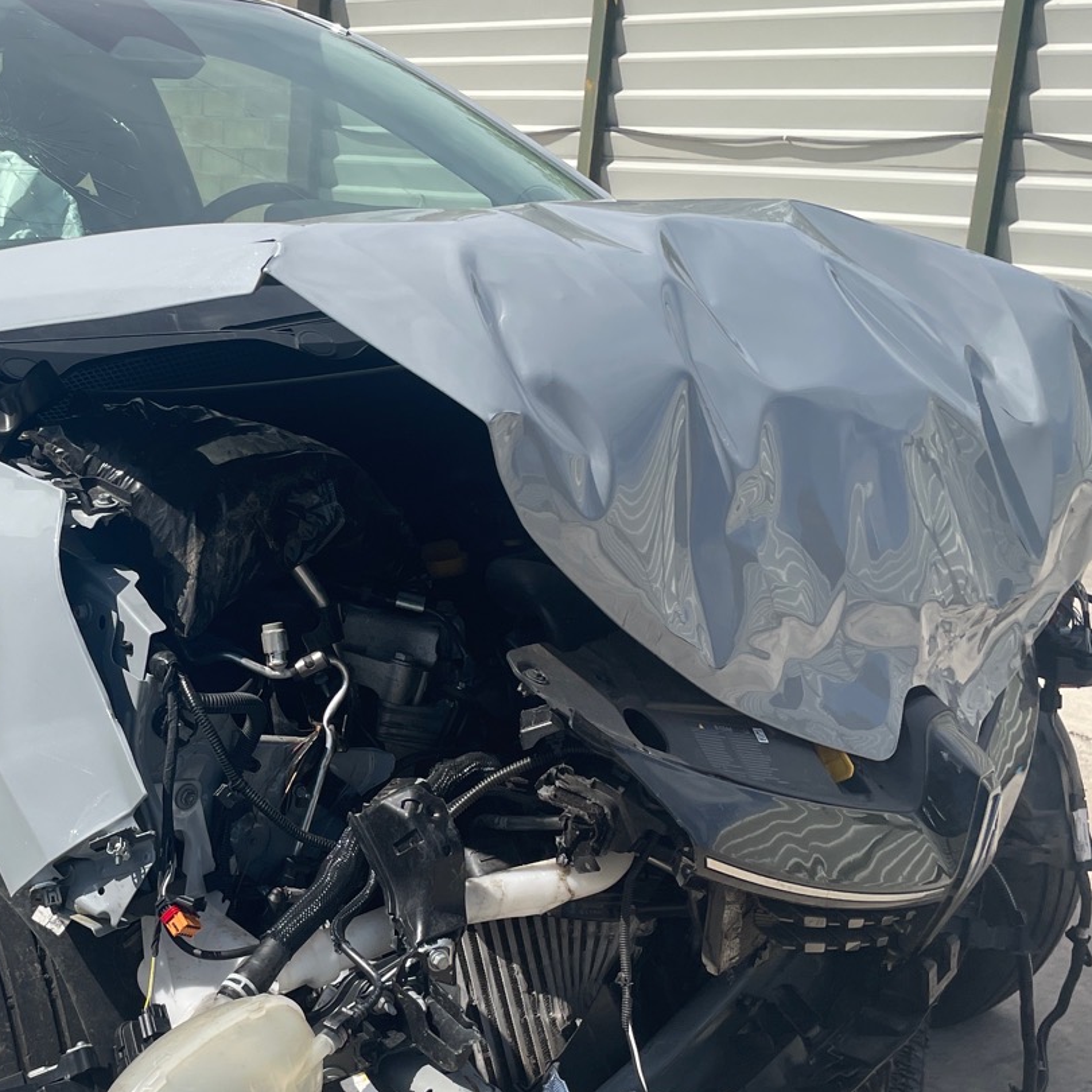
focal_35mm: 51
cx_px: 75
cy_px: 671
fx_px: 1820
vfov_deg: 33.3
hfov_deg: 31.6
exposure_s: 1/4464
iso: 32
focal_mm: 4.2
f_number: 1.6
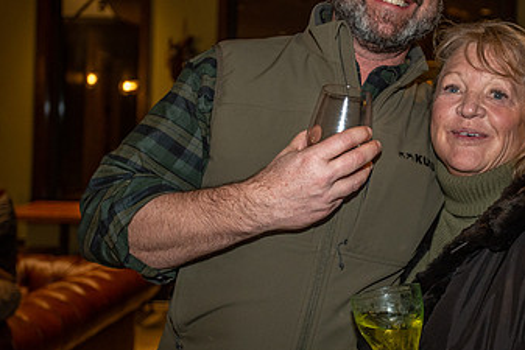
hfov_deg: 35.6
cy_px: 126
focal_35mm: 55
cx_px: 375
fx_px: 802
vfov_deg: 24.6
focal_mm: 32
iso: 2000
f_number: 3.2
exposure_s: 1/125
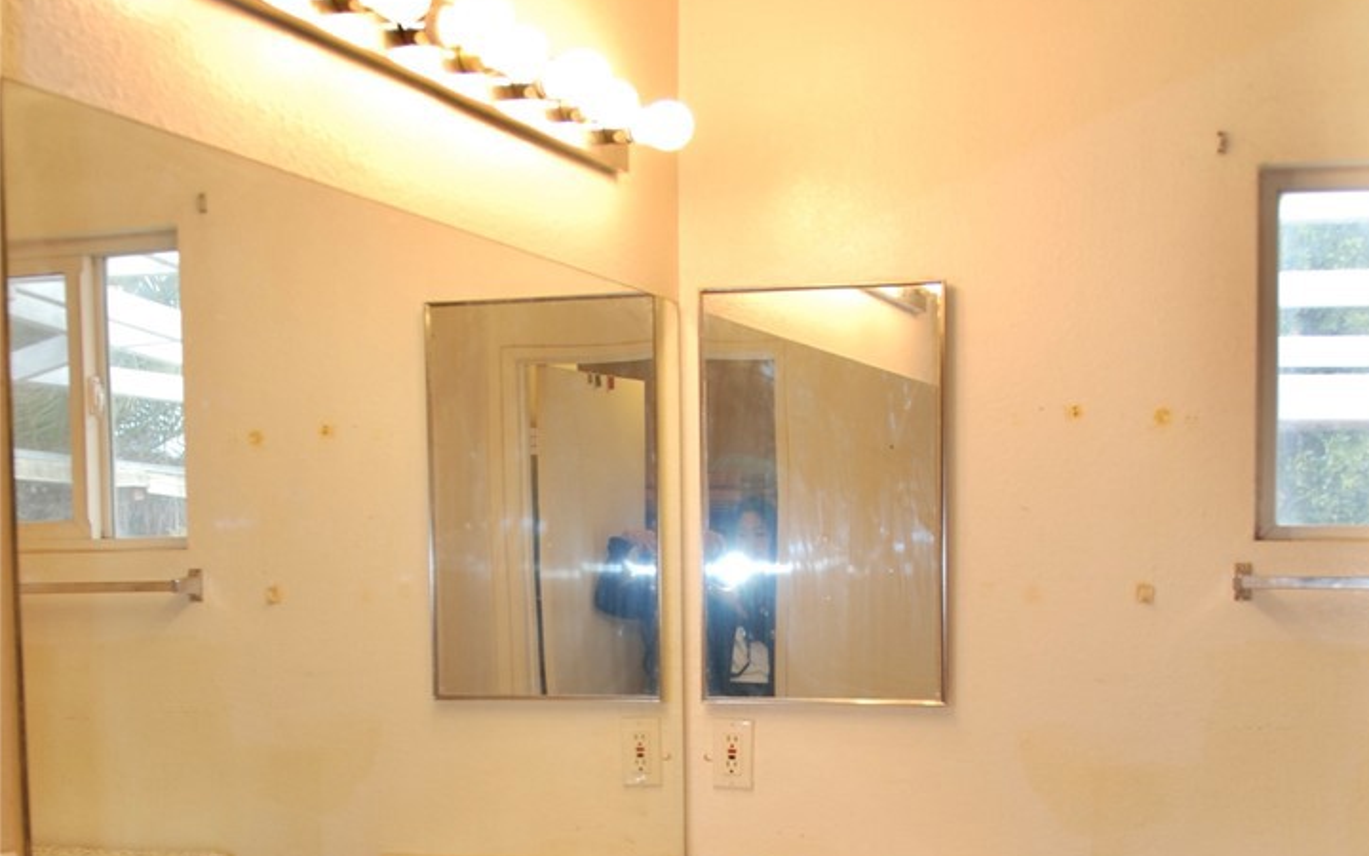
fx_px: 1716
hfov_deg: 43.5
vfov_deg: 26.9
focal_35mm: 46
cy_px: 788
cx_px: 687
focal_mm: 20
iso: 200
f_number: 3.8
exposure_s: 1/80
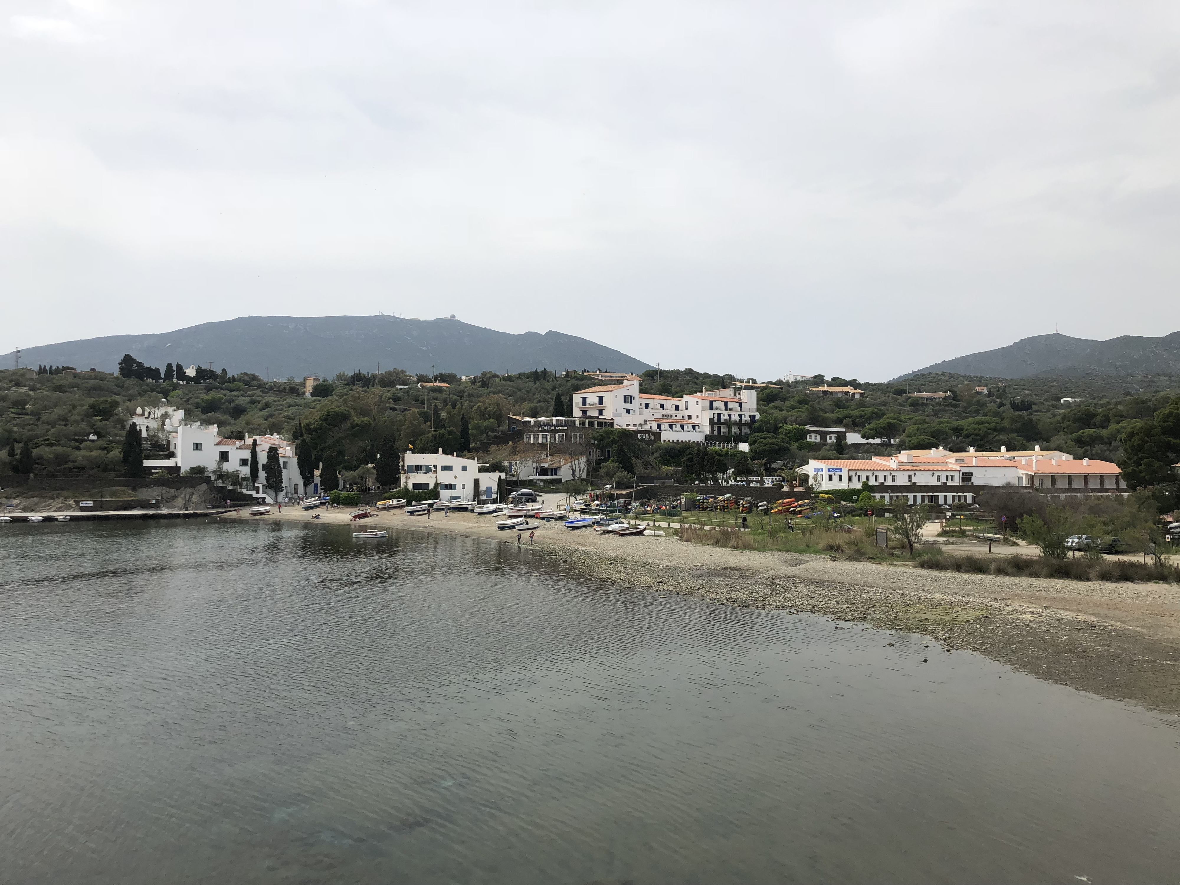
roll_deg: +0.9
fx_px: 954
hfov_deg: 63.4
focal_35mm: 28
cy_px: 442
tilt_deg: +2.8
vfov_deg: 49.7
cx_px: 590
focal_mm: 4
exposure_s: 1/4000
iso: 25
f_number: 1.8
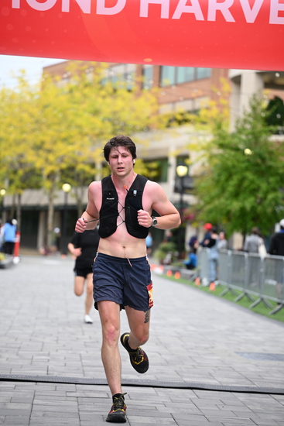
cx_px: 142
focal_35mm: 102
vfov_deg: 20.0
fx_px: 1206
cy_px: 213
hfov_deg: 13.4
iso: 640
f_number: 2.8
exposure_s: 1/2000
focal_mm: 102
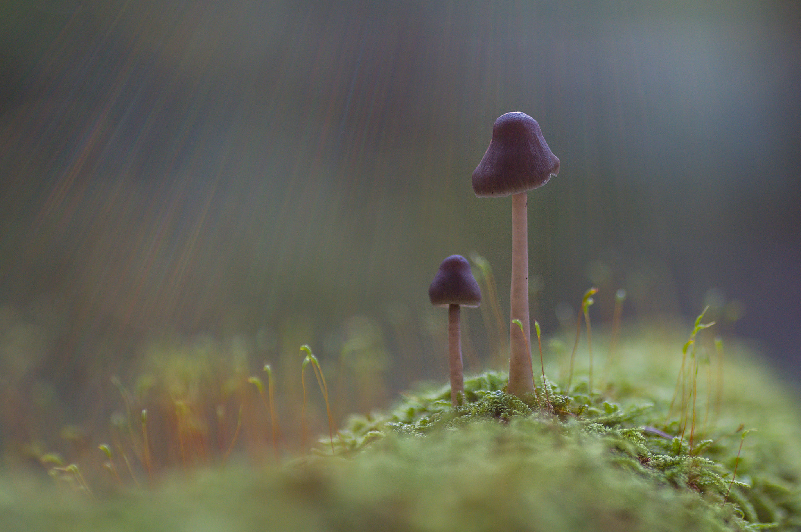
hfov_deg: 15.2
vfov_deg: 10.1
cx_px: 400
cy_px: 266
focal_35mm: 135
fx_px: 3000
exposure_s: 1/40
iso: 200
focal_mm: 90
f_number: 4
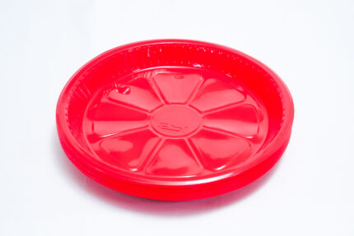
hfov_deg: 28.8
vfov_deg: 19.5
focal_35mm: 70
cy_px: 118
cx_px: 177
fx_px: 689
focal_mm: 70
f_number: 9
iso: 3200
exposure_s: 1/200
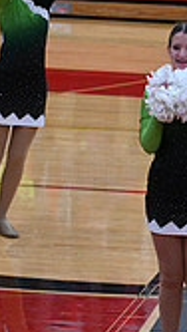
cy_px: 261
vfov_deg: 4.7
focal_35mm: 456
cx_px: 559
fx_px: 4018
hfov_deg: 2.6
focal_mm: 125
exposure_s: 1/400
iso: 4000
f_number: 4
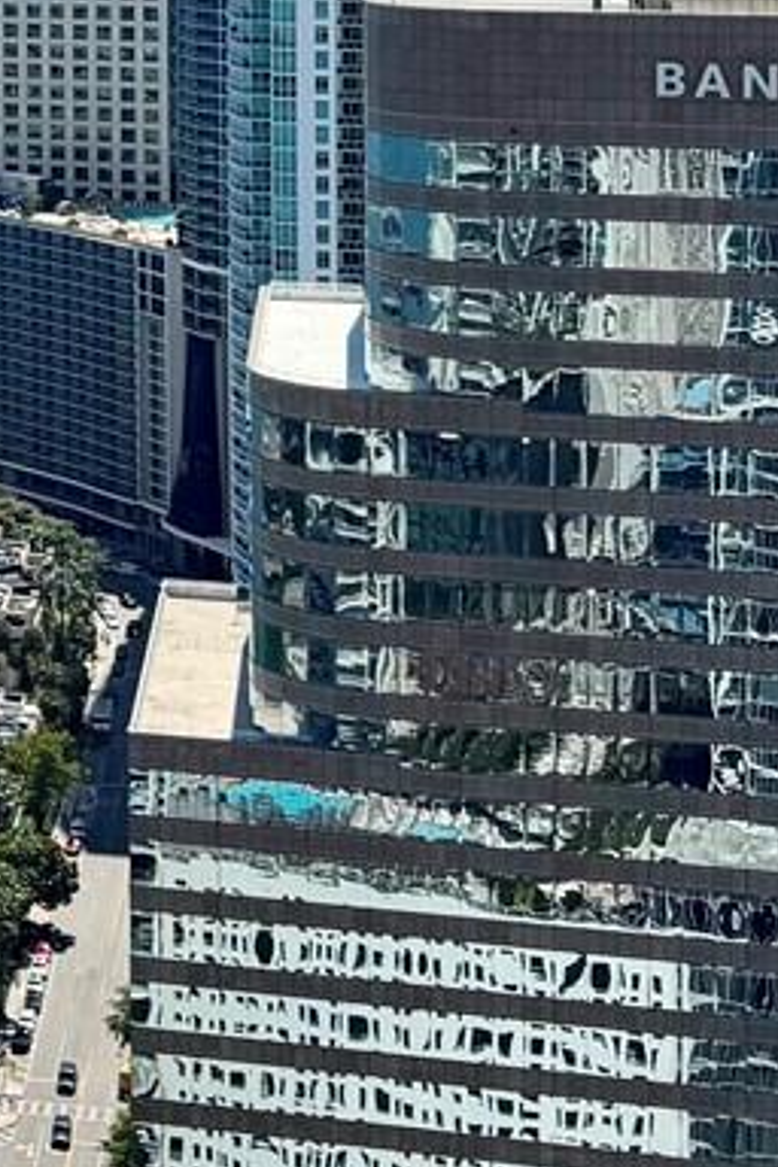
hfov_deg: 11.8
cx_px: -751
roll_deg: +0.5
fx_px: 3371
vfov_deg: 18.7
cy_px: -194
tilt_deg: -1.4
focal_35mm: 104
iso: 80
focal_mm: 6.76
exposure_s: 1/5814
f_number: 1.78
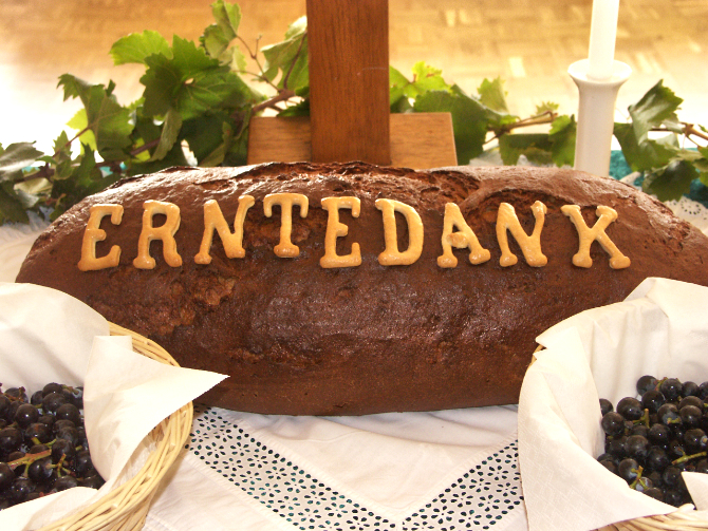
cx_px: 354
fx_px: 1064
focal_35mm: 52
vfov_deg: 28.1
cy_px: 266
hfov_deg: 36.8
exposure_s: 1/50
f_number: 2.8
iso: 200
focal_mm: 13.4
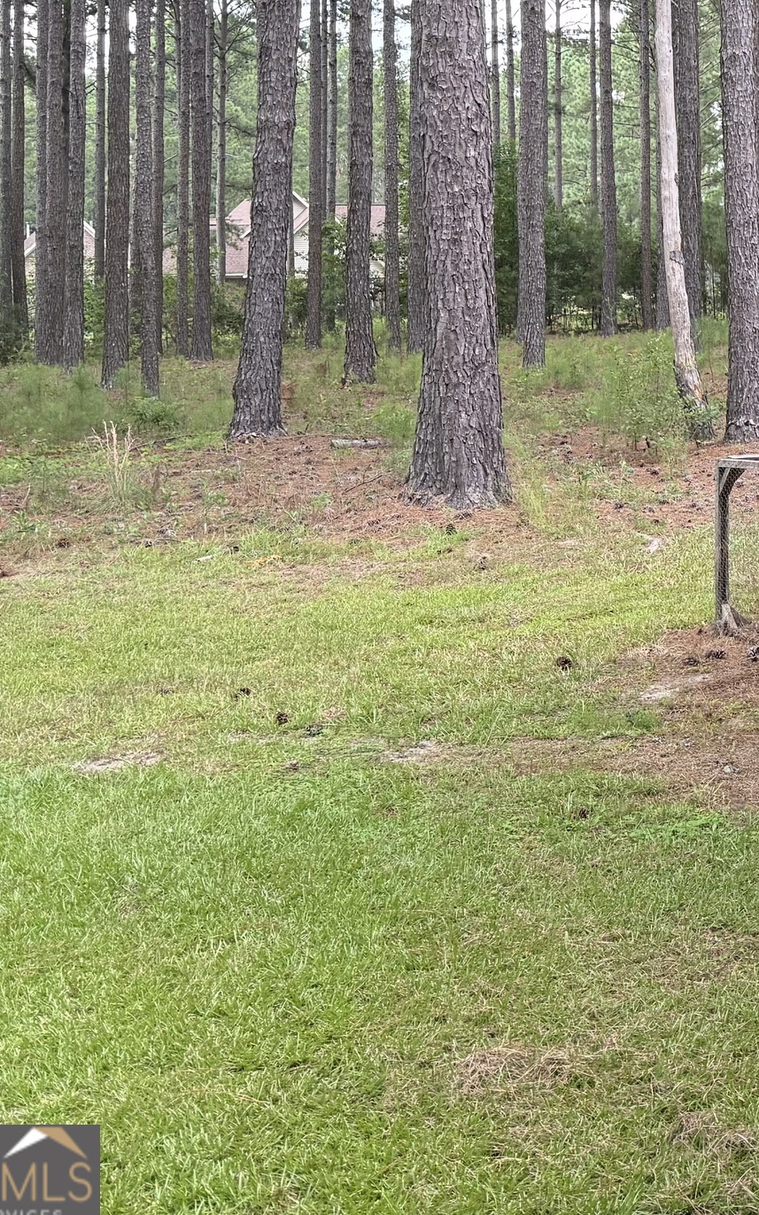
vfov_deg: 34.4
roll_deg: +0.6
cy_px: 206
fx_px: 1886
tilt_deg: +1.9
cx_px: 1155
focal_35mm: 57
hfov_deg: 19.6
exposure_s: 1/192
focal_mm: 6.76
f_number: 1.78
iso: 100
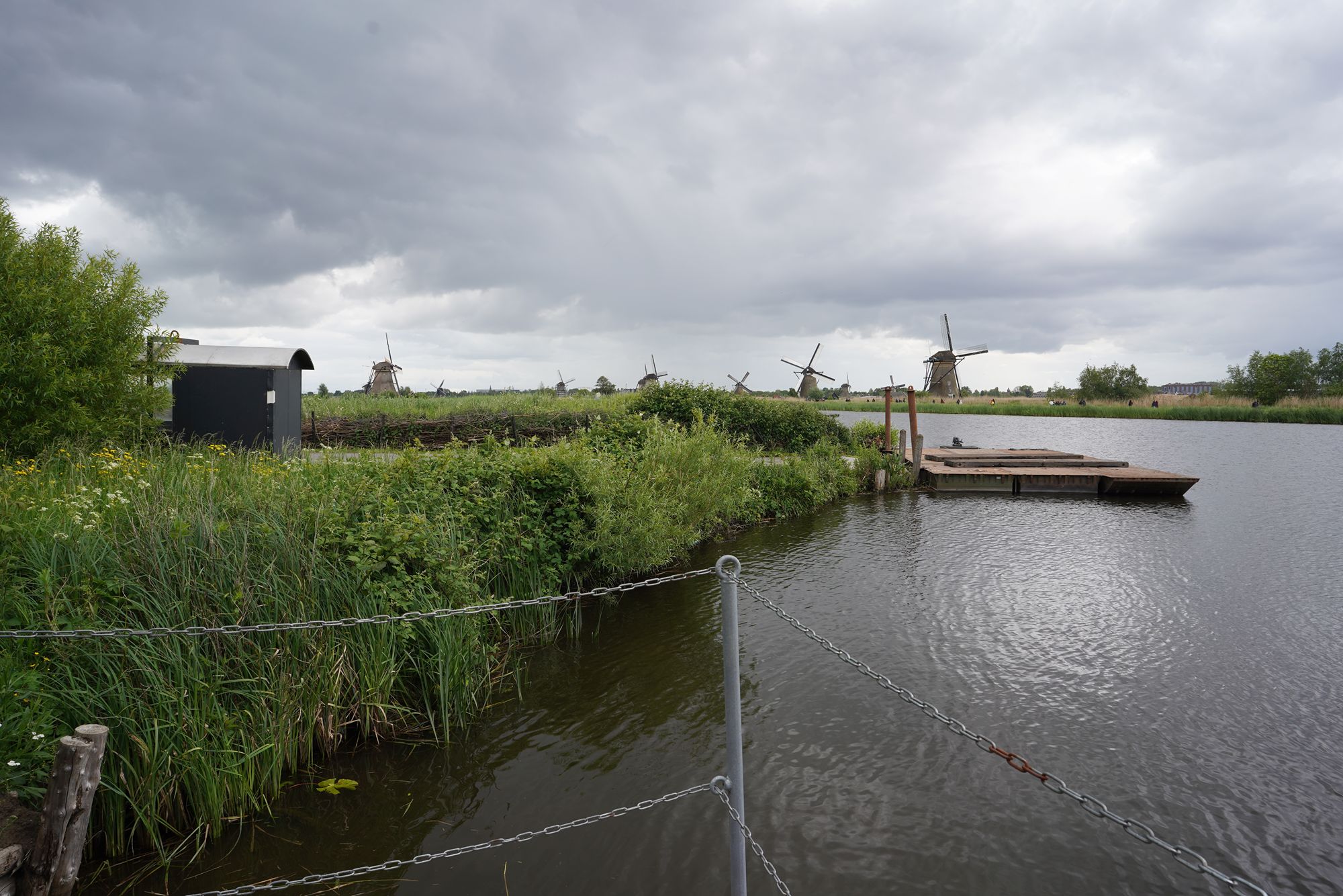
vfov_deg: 53.1
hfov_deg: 73.7
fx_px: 895
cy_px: 448
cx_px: 672
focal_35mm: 24
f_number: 9
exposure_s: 1/100
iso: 100
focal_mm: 24
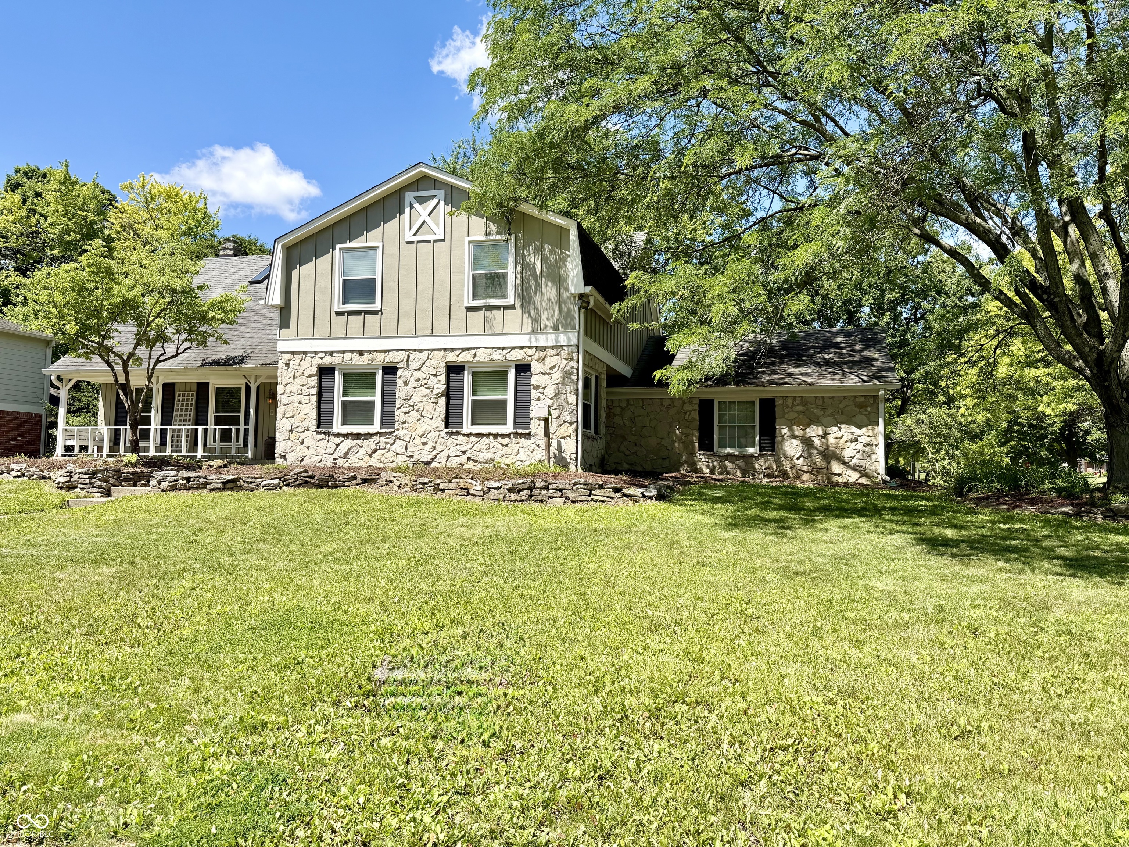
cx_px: 564
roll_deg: -0.9
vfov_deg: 56.8
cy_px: 424
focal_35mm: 24
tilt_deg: +4.3
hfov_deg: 71.6
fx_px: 783
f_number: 1.78
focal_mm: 6.76
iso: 80
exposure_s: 1/3425
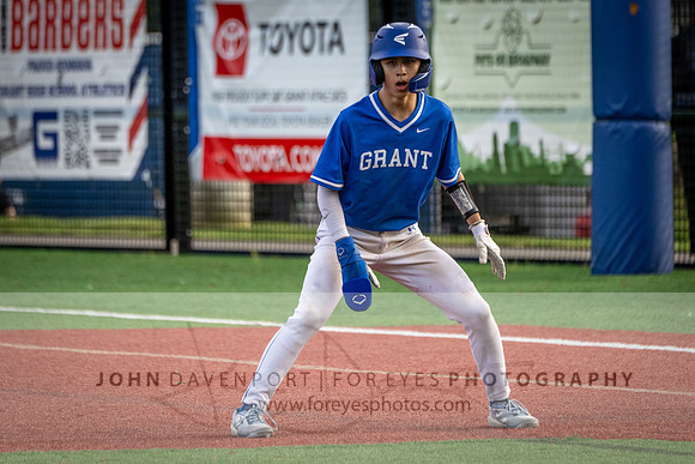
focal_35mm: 519
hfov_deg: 4.0
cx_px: 331
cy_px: 205
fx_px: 10029
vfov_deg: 2.6
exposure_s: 1/1000
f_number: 5.6
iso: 1800
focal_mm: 400
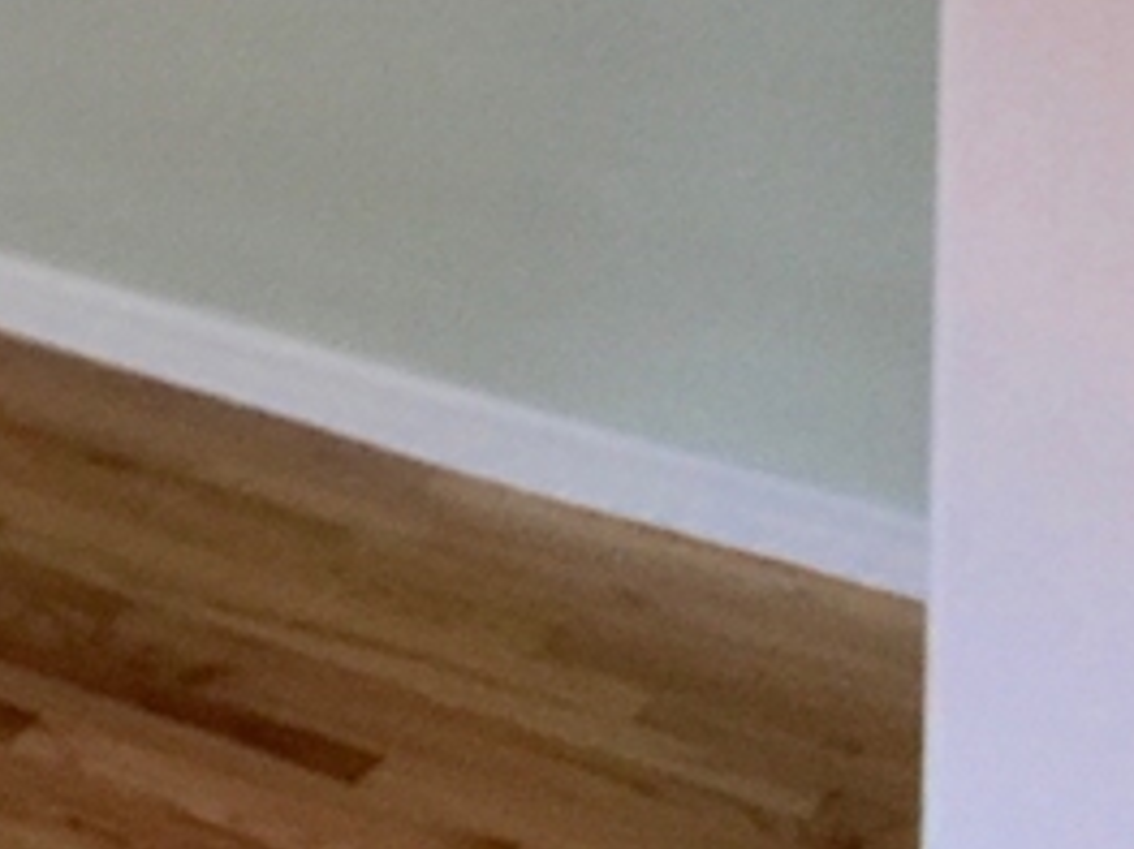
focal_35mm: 113
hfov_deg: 15.8
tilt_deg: -4.4
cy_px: -789
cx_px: -660
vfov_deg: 11.8
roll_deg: +0.0
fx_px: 3700
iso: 80
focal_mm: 4.15
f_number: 2.2
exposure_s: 1/15
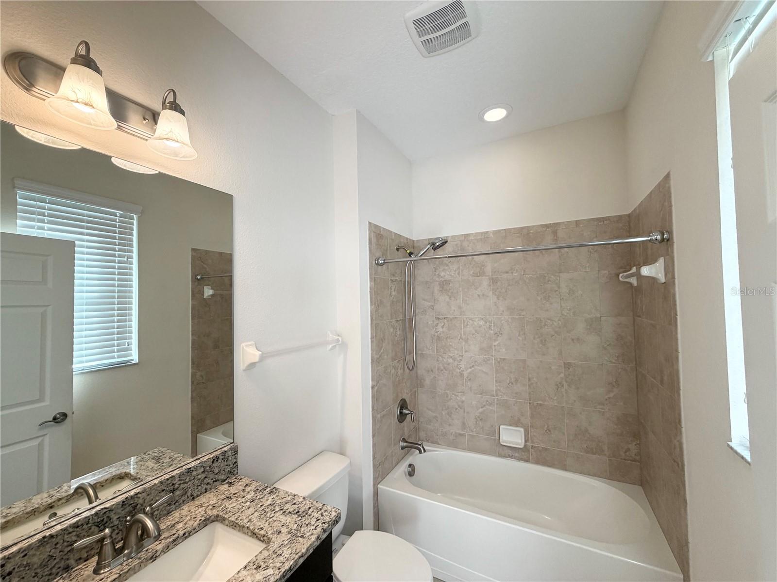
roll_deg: +1.5
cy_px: 291
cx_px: 388
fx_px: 314
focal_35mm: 14
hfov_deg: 102.1
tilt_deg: +1.5
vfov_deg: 85.7
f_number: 2.2
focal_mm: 2.22
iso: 125
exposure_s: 1/120
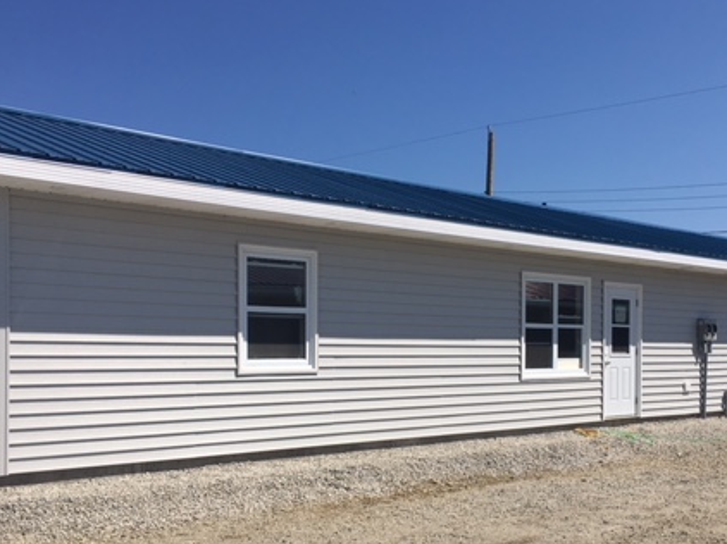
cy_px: 368
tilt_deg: -0.9
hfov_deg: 42.9
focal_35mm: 44
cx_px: 412
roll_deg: +0.3
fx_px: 924
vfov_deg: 32.5
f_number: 2.2
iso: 25
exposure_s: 1/3077
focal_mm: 4.15
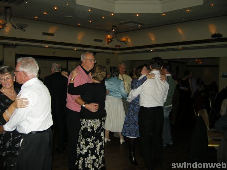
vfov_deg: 40.7
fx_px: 230
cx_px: 114
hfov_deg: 52.6
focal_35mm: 35
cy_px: 85
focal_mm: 7.5
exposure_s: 1/60
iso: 120
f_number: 2.7
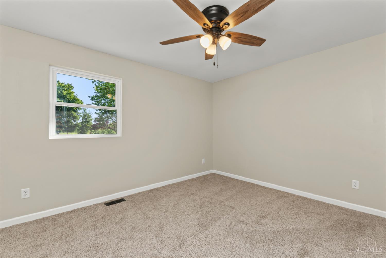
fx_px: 161
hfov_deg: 100.4
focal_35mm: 15
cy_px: 129
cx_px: 193
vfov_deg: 77.3
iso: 320
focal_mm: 15
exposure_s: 1/25
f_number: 5.6
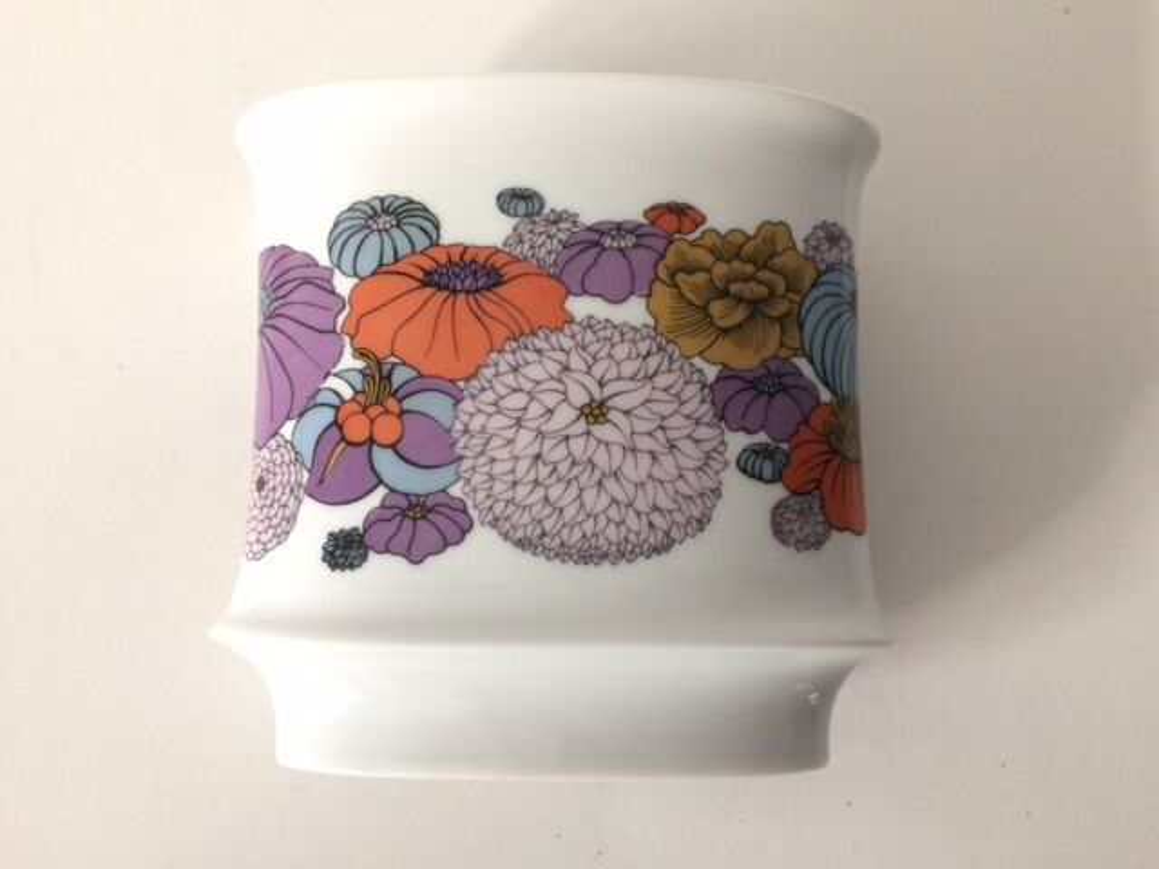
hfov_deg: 61.7
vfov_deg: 48.2
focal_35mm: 29
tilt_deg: -80.6
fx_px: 971
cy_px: 434
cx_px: 580
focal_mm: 4.15
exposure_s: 1/33
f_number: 2.2
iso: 125
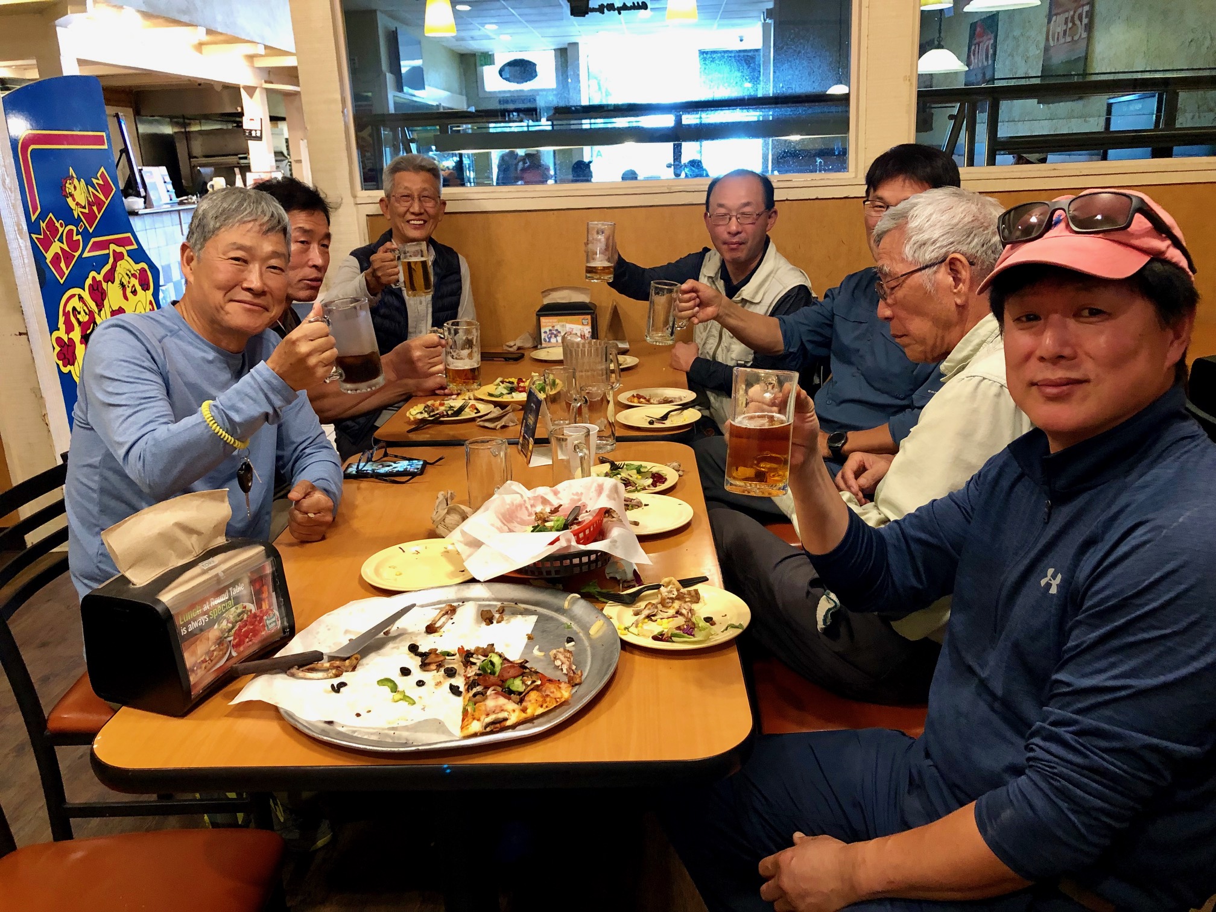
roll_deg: +4.2
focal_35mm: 28
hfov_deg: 63.4
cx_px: 608
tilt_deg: -16.7
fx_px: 984
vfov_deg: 49.7
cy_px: 456
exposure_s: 1/12
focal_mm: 3.99
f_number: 1.8
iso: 100
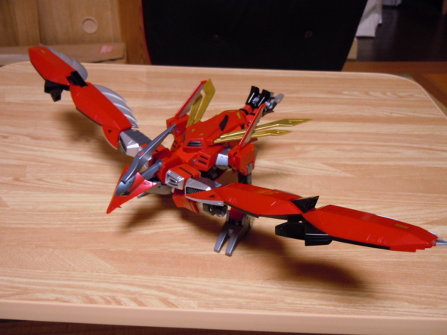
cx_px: 224
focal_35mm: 34
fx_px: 439
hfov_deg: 54.0
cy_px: 168
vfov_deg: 41.8
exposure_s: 1/13
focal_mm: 6.2
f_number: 3.6
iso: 400
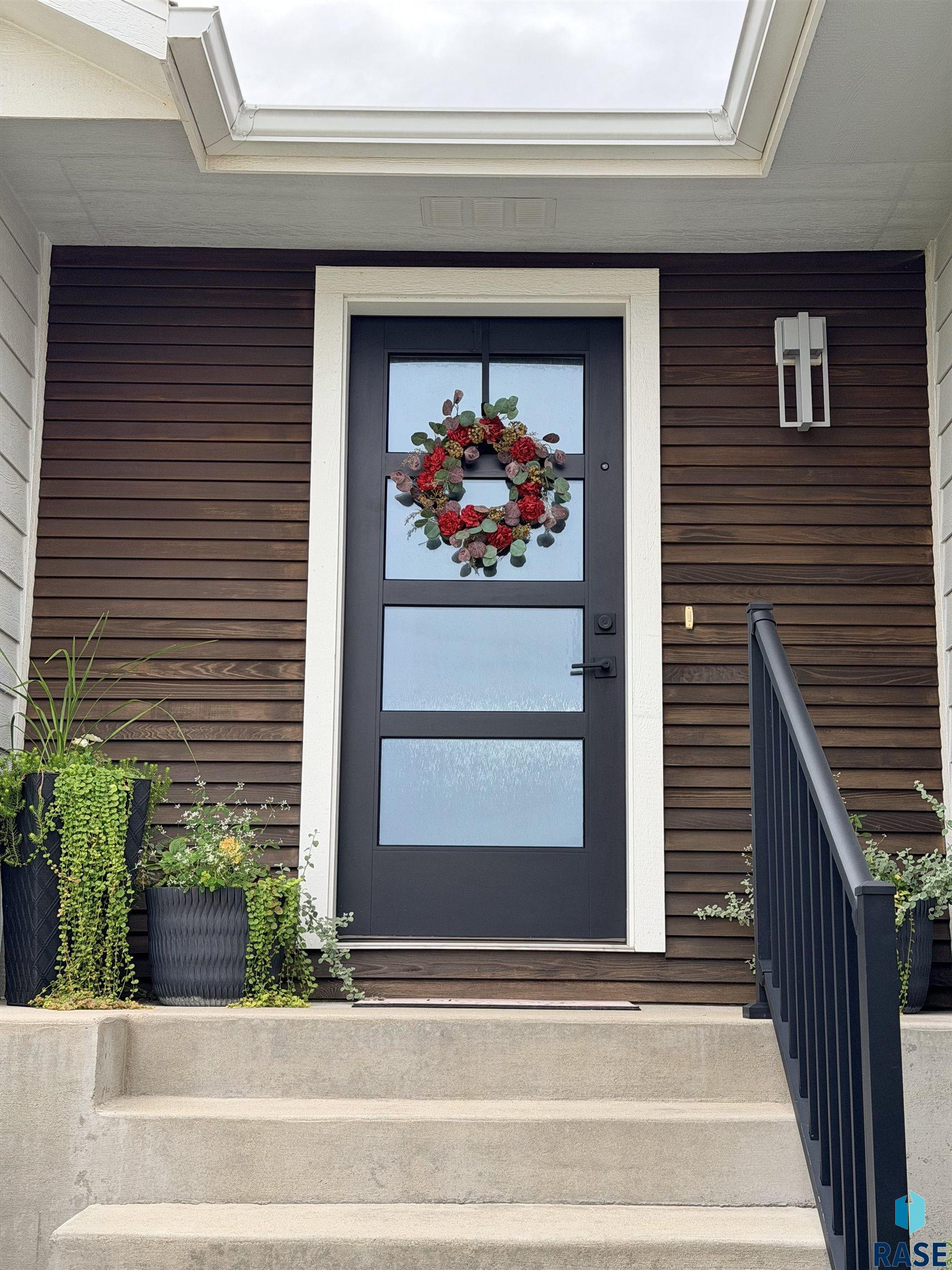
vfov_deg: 39.7
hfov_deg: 30.3
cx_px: 476
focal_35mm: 48
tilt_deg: +11.4
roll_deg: -0.6
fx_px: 1760
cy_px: 635
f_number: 1.78
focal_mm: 6.76
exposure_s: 1/1222
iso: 80
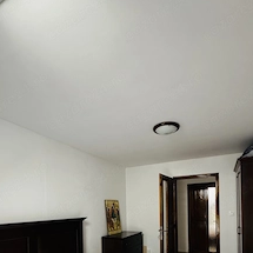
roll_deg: +1.6
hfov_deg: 67.2
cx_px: 133
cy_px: 211
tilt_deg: +0.4
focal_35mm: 23
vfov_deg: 60.5
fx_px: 190
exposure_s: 1/99
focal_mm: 2.22
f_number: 2.2
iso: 320
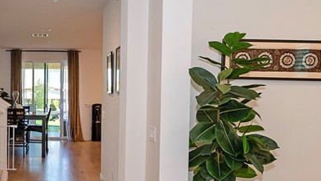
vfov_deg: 29.0
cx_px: 47
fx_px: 349
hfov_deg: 45.8
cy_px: 102
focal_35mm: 41
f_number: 5
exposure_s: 1/250
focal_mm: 10
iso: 400
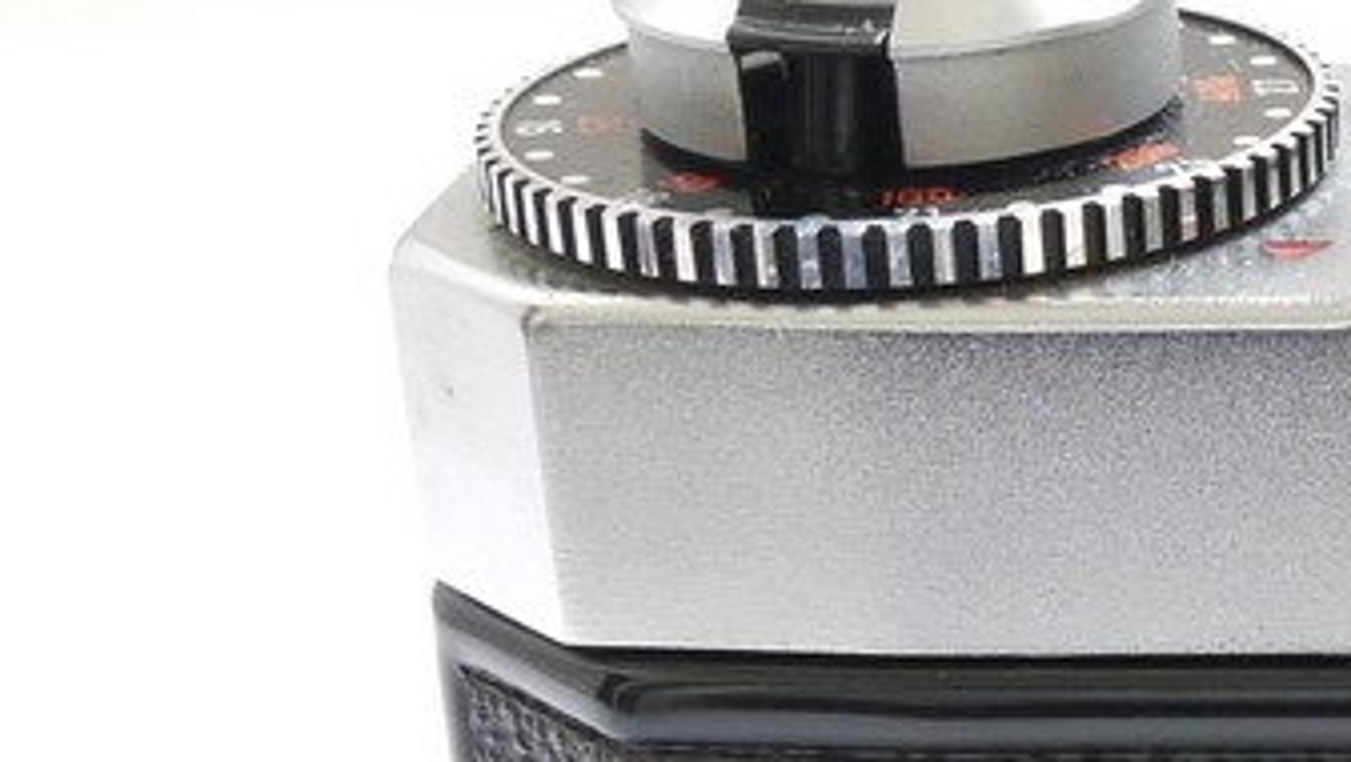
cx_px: 2345
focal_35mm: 155
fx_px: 5556
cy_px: 706
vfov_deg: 7.8
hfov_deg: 12.7
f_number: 10
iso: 400
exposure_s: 1/10
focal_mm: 20
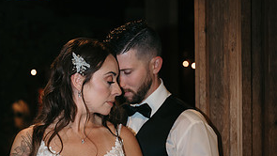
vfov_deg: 14.9
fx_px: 588
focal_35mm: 80
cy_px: 153
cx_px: 138
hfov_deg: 26.5
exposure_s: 1/100
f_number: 2.8
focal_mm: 50
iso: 500
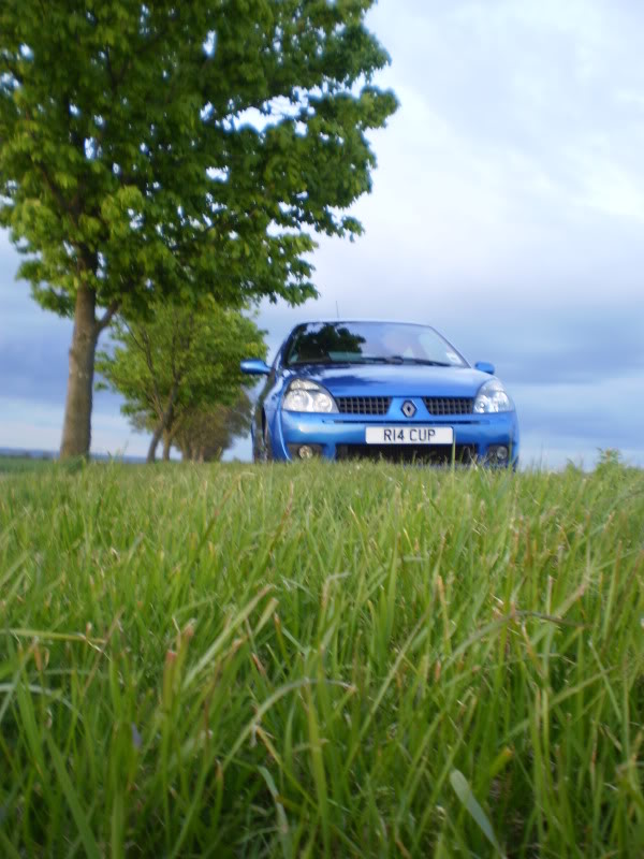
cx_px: 322
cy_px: 430
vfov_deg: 51.4
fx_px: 893
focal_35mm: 36
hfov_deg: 39.7
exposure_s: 1/30
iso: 64
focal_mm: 6.3
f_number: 3.1
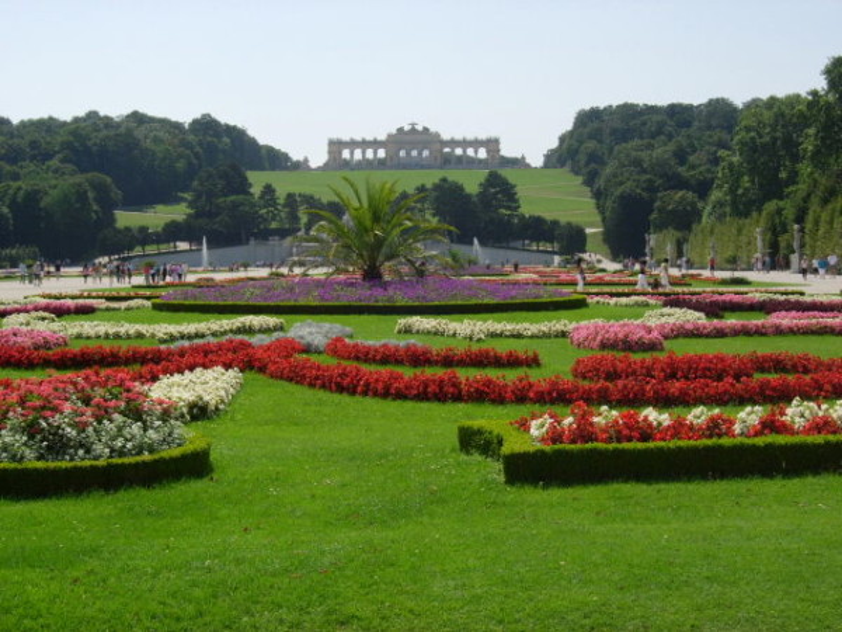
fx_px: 1484
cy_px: 316
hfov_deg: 31.7
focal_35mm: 61
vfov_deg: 24.0
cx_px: 421
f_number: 5.9
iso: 64
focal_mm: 12.7
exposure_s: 1/483
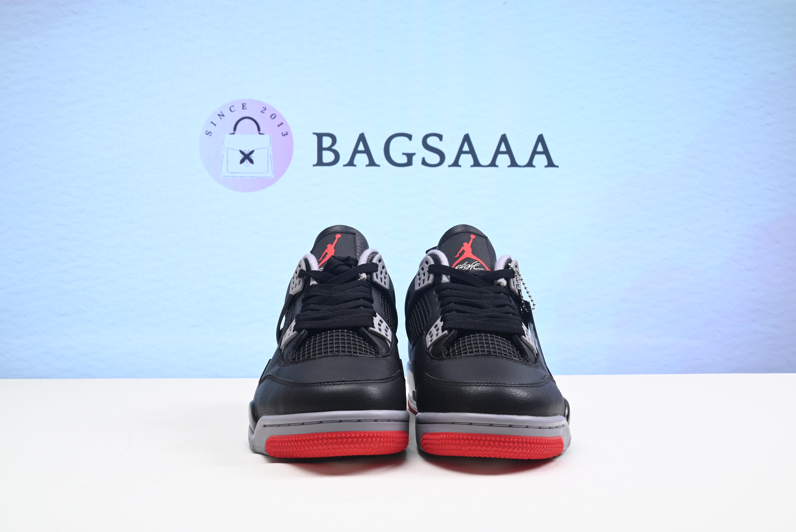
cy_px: 266
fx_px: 841
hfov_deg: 50.7
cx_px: 398
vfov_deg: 35.1
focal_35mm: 38
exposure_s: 1/2
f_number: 16
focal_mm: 38
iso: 100
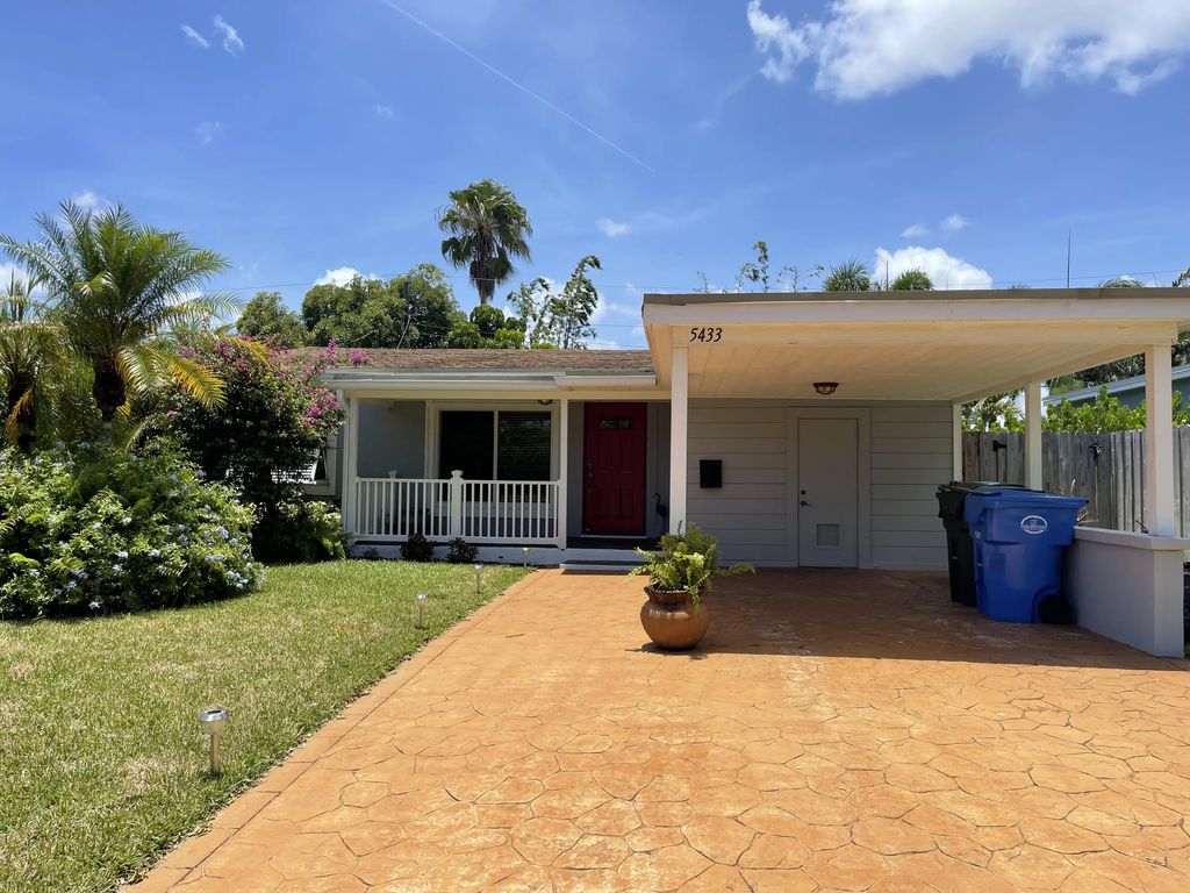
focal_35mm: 26
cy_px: 446
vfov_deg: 53.1
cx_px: 595
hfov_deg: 67.3
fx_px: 894
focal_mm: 5.1
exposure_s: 1/3559
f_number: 1.6
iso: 32
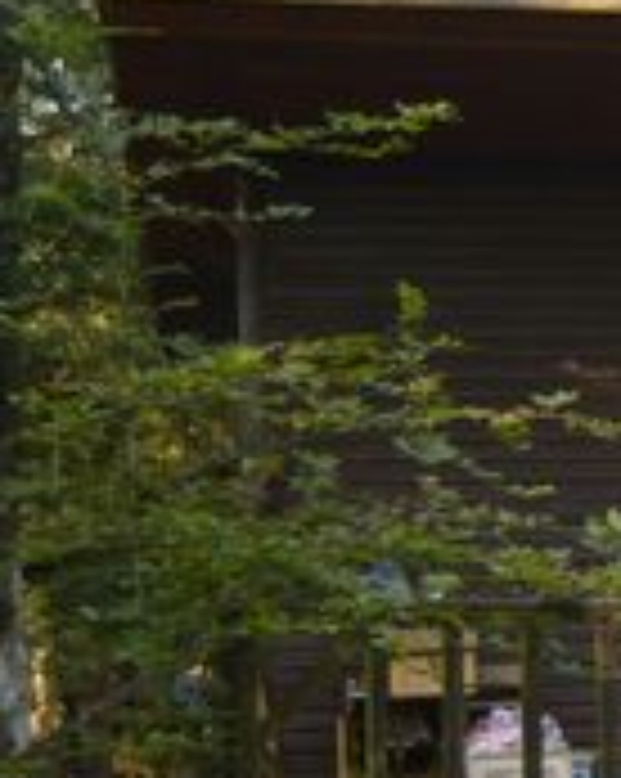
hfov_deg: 11.1
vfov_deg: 15.1
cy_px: 596
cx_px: 1202
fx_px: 2923
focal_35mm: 127
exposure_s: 1/125
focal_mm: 26
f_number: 4
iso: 200
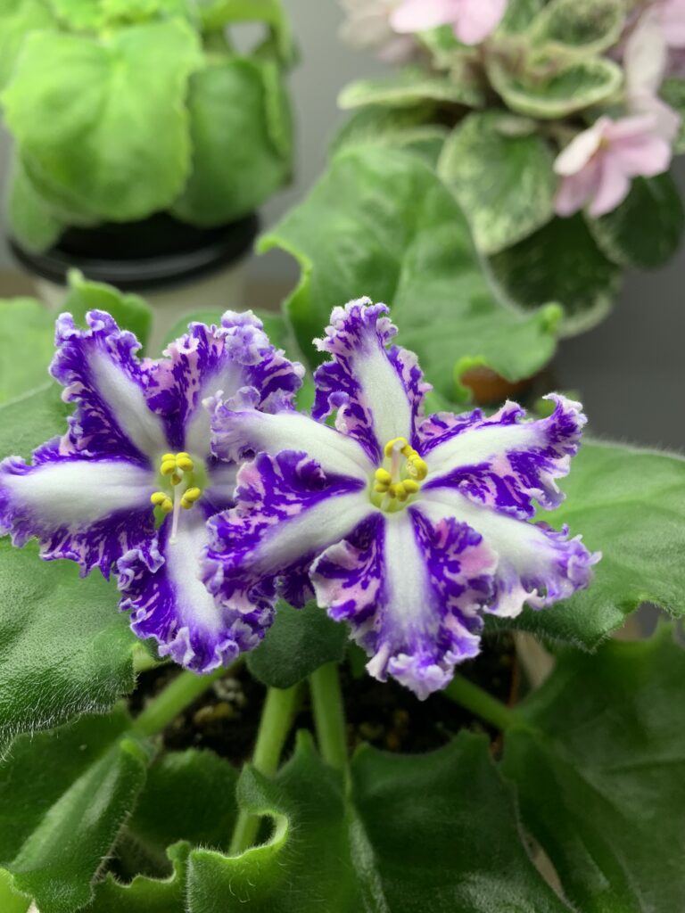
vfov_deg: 67.3
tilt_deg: -44.9
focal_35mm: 26
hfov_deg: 53.1
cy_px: 456
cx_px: 342
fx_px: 686
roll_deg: -4.6
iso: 25
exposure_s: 1/179
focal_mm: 4.25
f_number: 1.8
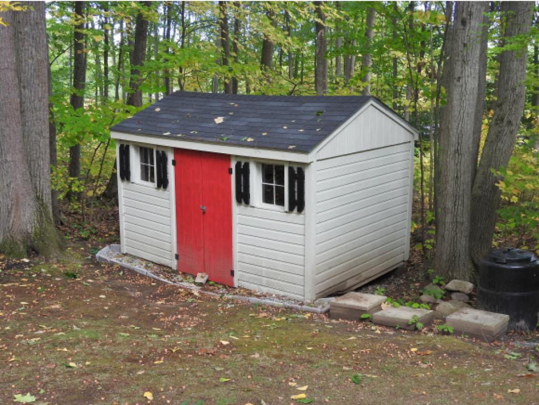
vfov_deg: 36.0
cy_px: 202
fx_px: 623
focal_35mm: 40
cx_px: 270
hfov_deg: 46.8
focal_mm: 7.2
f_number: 3.8
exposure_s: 1/50
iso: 100
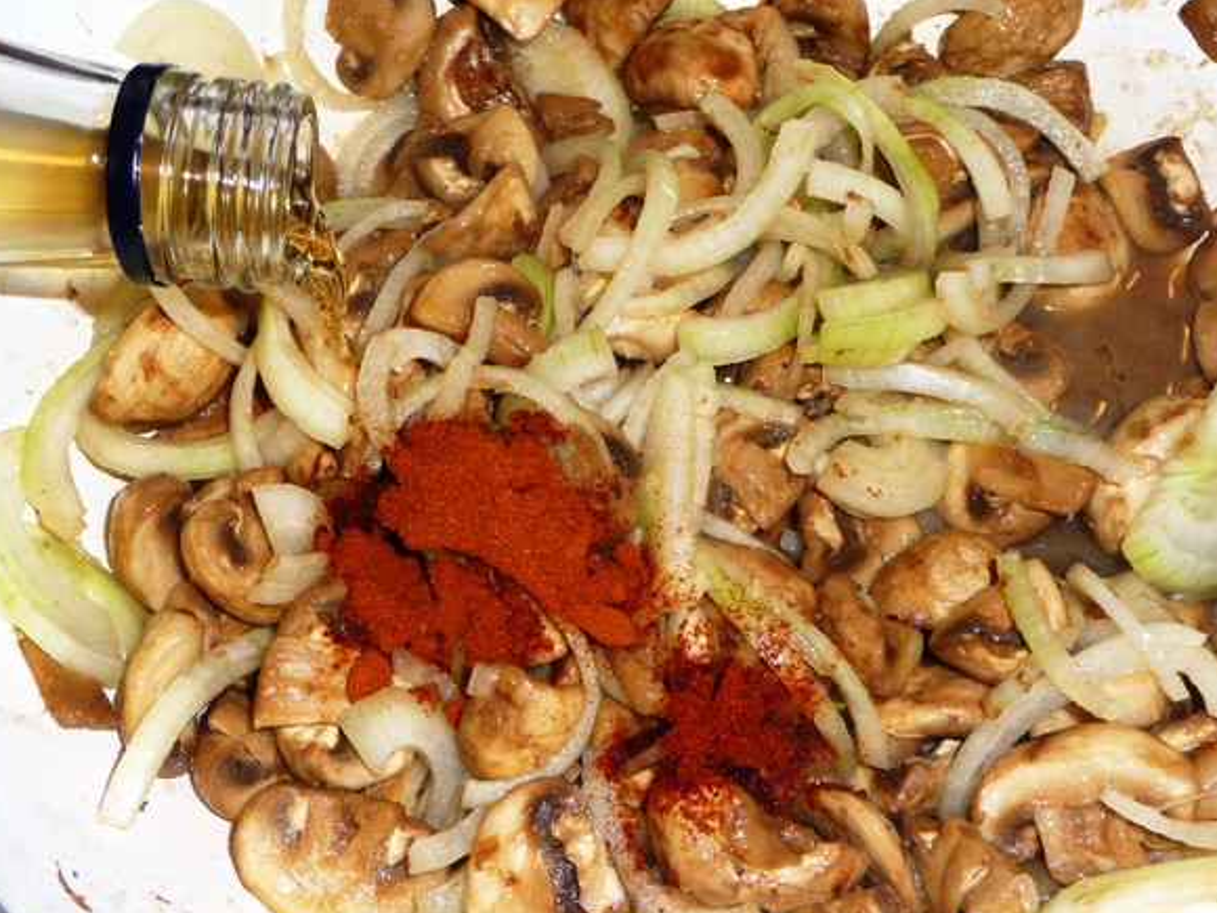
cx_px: 579
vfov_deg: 27.5
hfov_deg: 36.2
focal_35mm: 53
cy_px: 500
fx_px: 1863
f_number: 4.2
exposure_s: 1/30
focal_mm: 8
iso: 100
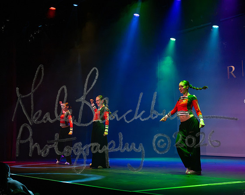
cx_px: 106
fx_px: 408
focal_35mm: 56
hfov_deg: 33.3
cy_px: 98
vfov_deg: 27.0
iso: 6400
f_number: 5
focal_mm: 50
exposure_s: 1/400
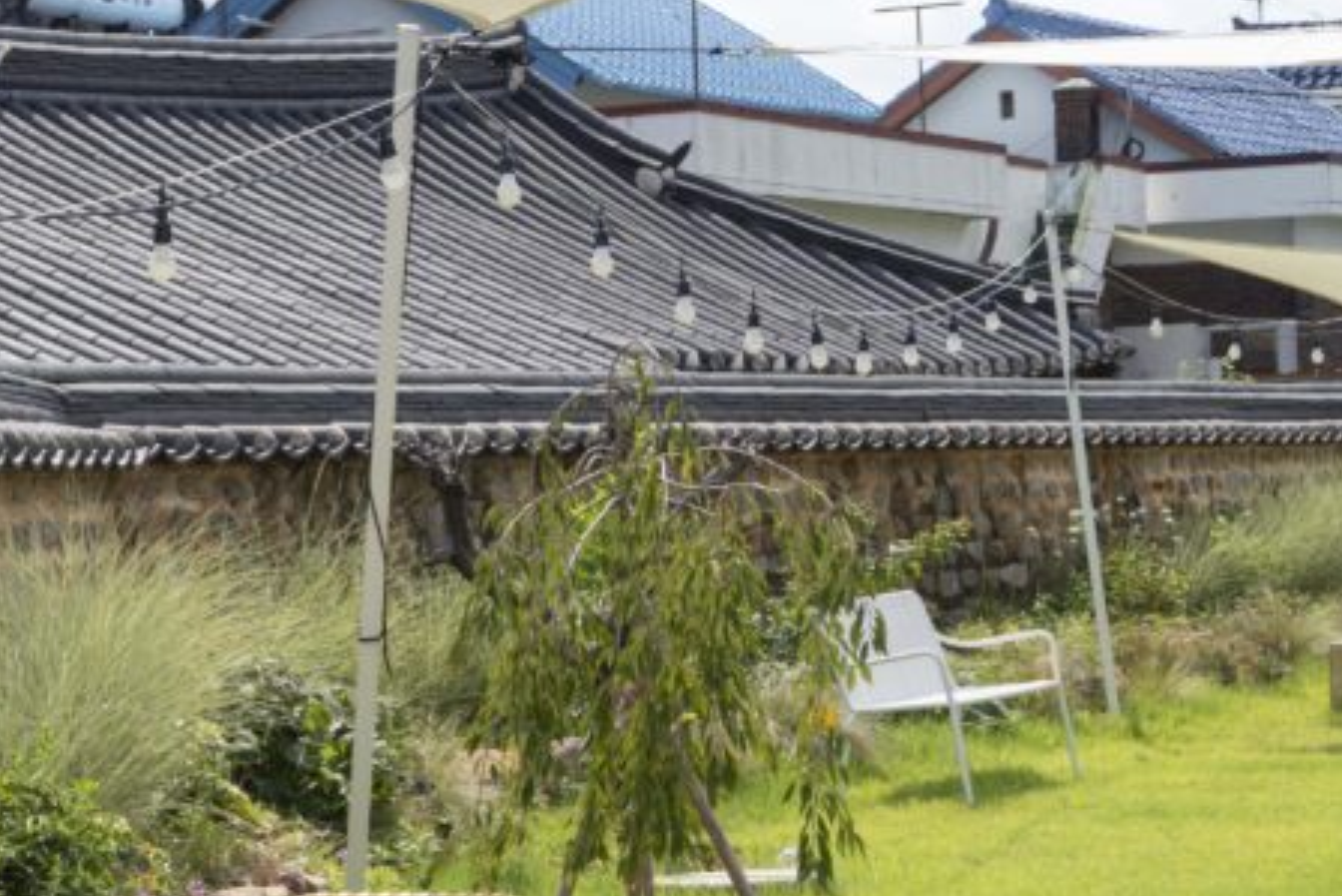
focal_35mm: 112
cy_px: 586
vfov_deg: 12.2
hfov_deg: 18.0
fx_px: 4176
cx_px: 204
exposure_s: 1/100
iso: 100
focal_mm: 49
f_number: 10
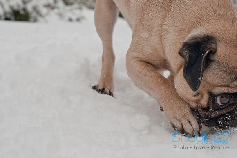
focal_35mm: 75
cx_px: 118
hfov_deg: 27.0
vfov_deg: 18.1
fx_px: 493
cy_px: 79
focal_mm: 50
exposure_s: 1/1250
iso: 200
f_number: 5.6
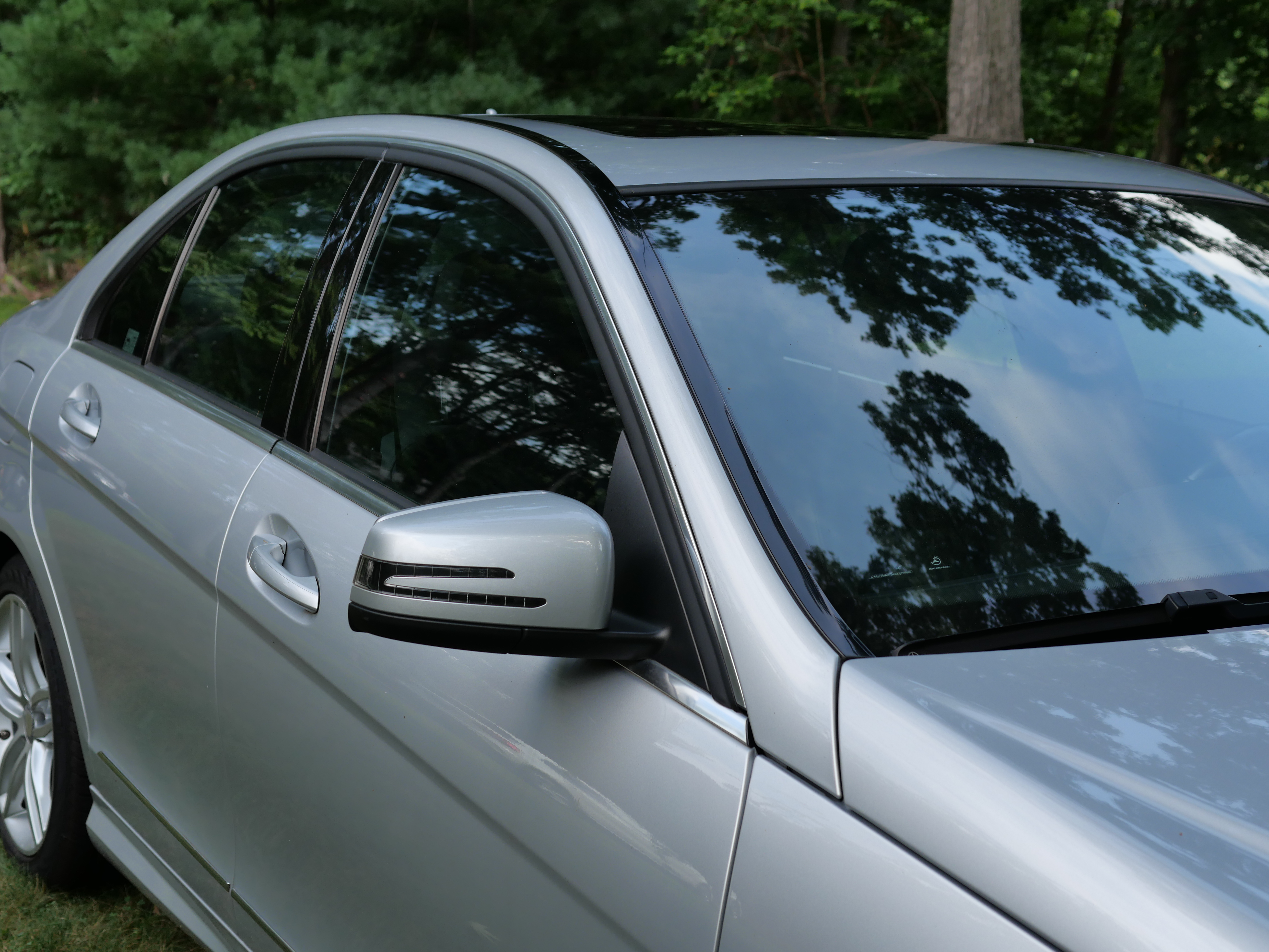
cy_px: 476
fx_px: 1833
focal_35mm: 50
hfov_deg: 38.2
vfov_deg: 29.1
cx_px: 634
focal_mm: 25
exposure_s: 1/640
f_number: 3.5
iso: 200
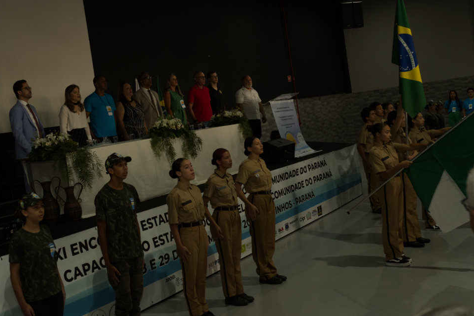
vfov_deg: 30.5
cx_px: 177
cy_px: 151
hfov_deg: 44.1
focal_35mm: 44
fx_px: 579
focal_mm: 35
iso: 1600
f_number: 4
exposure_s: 1/100
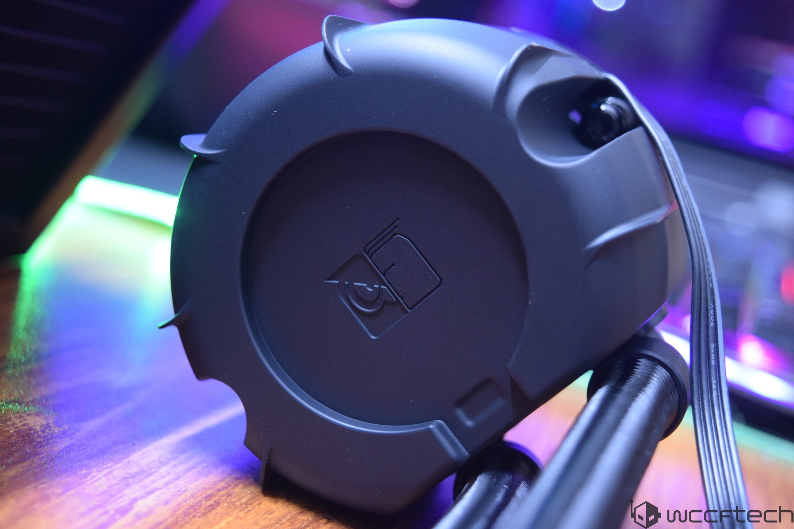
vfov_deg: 25.1
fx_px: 1191
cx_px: 397
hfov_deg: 36.9
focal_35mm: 54
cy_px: 264
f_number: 5
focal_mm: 36
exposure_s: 1/8
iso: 1600
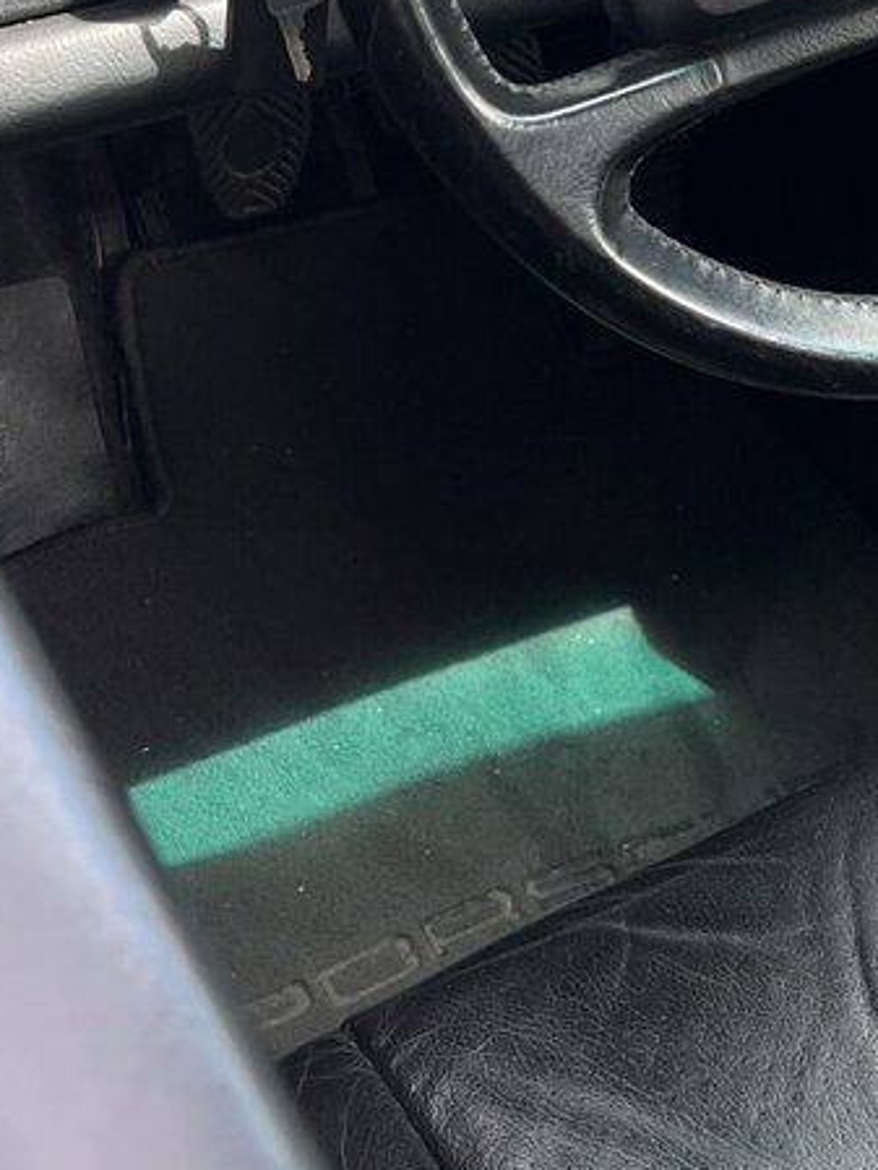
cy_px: 12
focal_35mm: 79
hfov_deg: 17.6
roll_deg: -2.5
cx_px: 1107
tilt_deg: -30.3
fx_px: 2670
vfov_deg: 23.7
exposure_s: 1/345
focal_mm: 5.7
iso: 50
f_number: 1.5
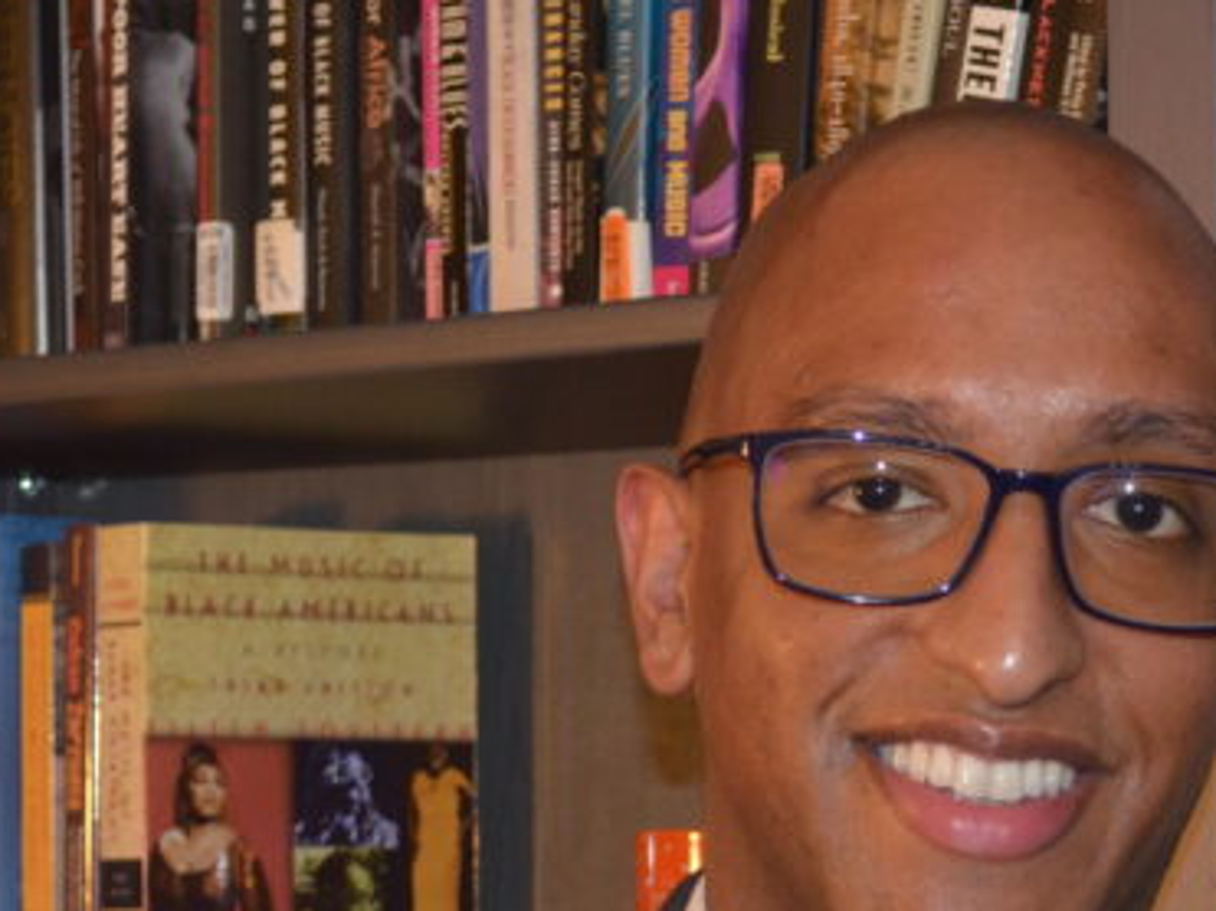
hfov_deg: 13.6
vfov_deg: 10.3
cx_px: 1160
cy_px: 819
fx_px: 5022
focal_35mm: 143
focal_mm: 36
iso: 800
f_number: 5
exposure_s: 1/30
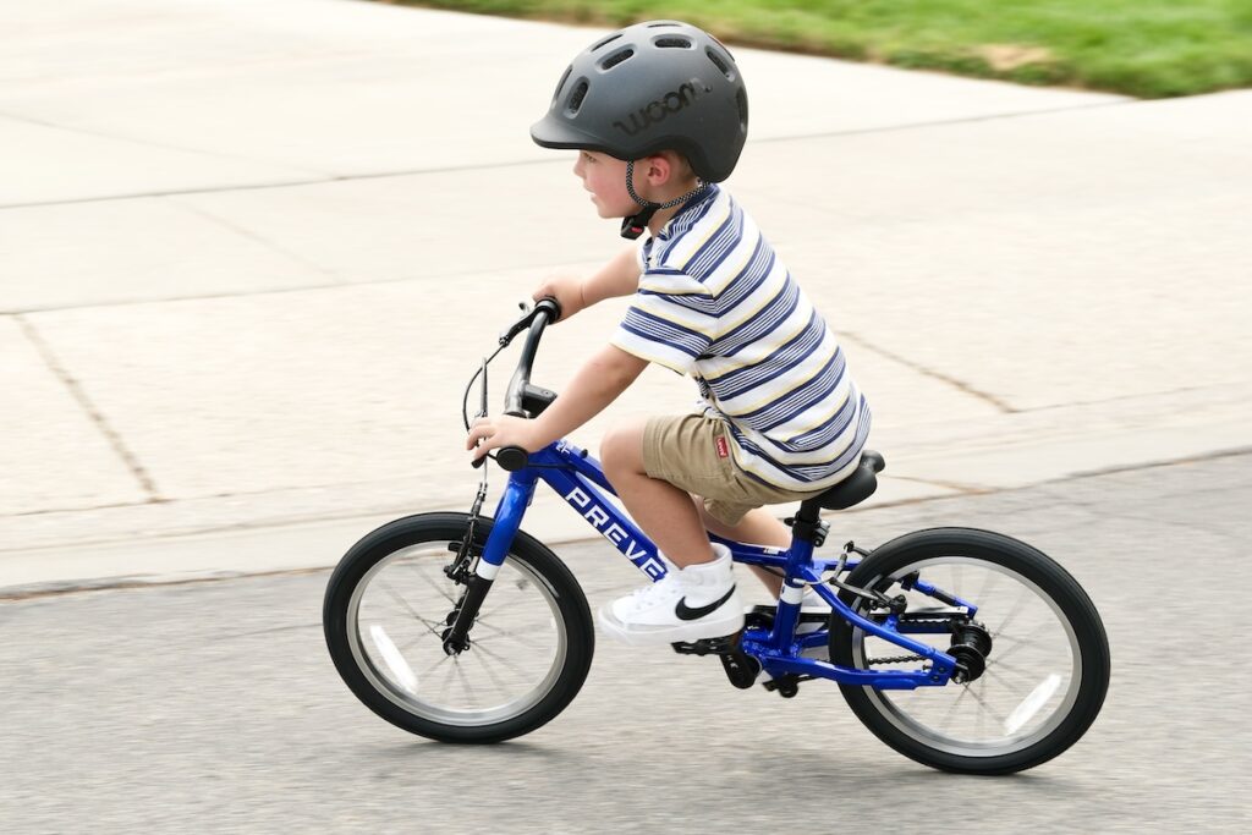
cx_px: 626
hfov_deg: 27.0
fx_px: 2609
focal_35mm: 75
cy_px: 418
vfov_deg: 18.2
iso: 125
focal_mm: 50
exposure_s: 1/200
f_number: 5
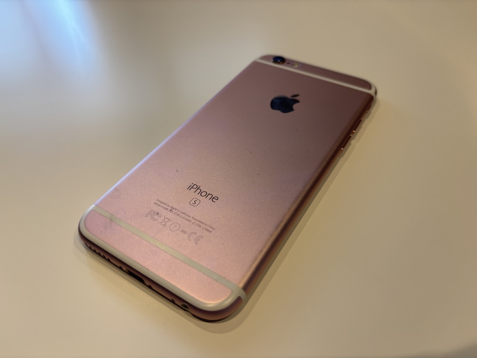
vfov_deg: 53.1
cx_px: 238
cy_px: 179
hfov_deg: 67.3
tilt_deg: -47.4
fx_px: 358
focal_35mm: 26
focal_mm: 5.96
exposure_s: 1/120
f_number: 1.6
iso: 100
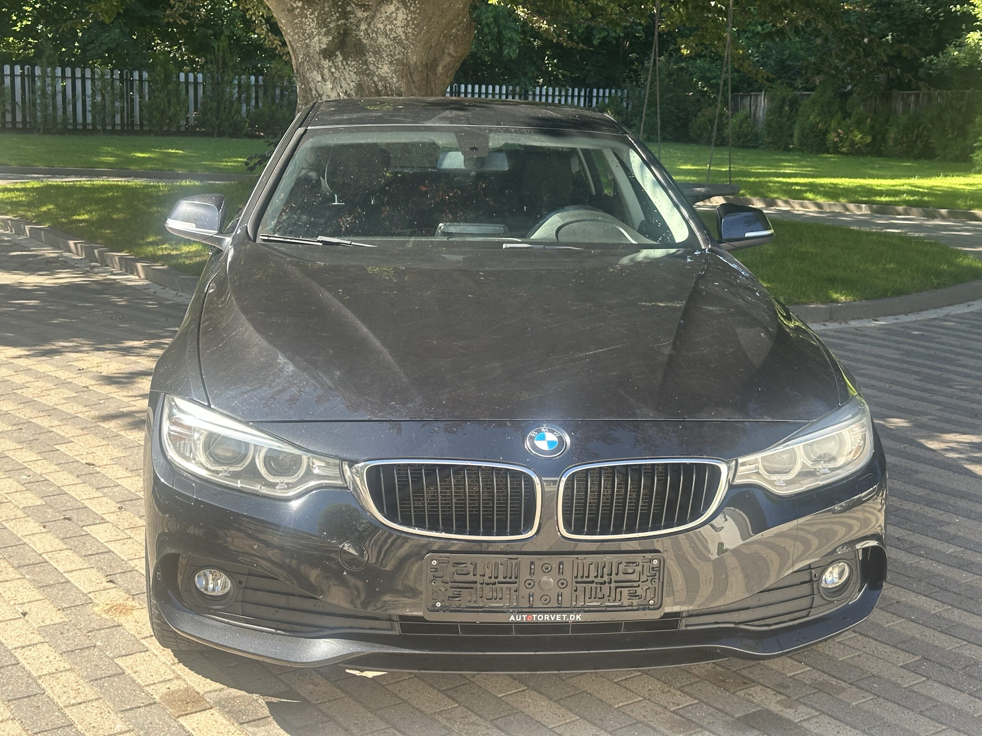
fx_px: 1362
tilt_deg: -9.2
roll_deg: -2.8
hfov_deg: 39.7
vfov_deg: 30.3
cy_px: 368
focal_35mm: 48
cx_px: 491
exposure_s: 1/393
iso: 64
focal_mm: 6.86
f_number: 1.78
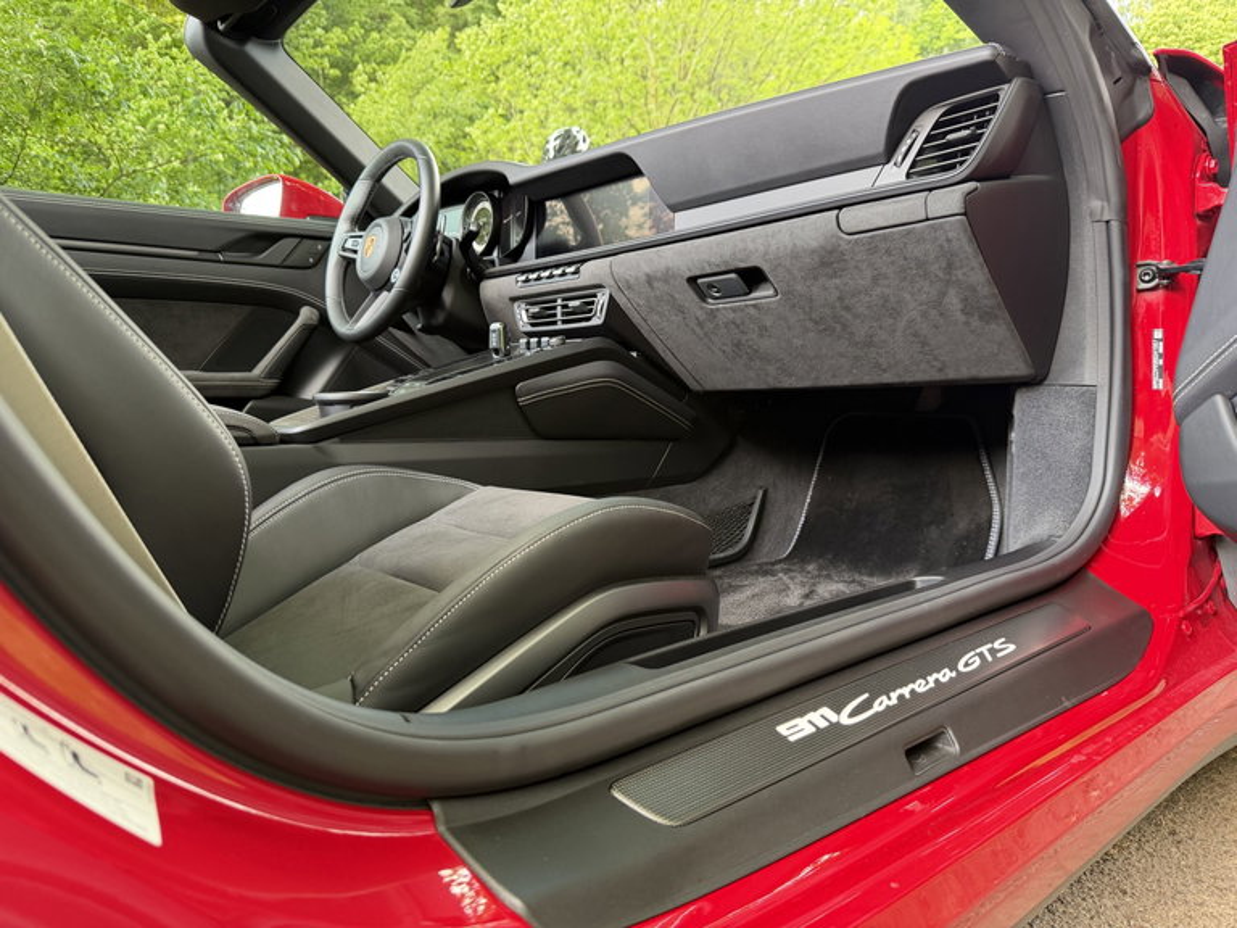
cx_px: 618
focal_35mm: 24
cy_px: 464
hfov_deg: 71.6
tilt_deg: -4.3
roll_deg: +1.4
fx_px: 858
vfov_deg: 56.8
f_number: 1.78
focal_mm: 6.76
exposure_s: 1/85
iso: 200
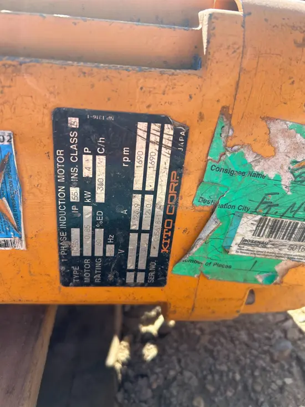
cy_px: 204
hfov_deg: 53.1
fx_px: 305
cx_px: 152
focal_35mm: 26
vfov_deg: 67.3
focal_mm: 5.7
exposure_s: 1/780
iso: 50
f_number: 1.5
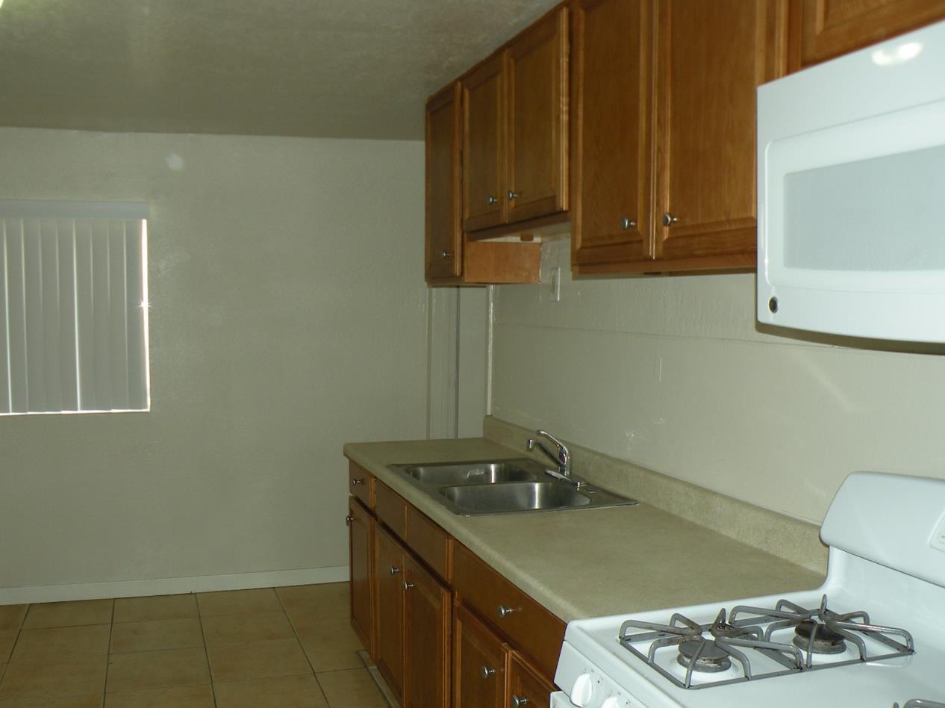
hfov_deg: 56.7
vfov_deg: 44.0
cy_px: 405
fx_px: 873
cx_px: 411
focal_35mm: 32
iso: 64
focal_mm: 4.7
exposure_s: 1/30
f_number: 2.8
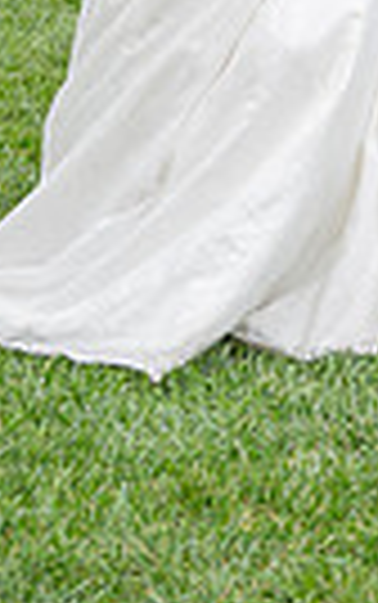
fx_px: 3487
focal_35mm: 212
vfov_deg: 9.7
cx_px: 562
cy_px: -230
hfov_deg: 6.1
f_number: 4
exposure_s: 1/250
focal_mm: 62
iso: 250
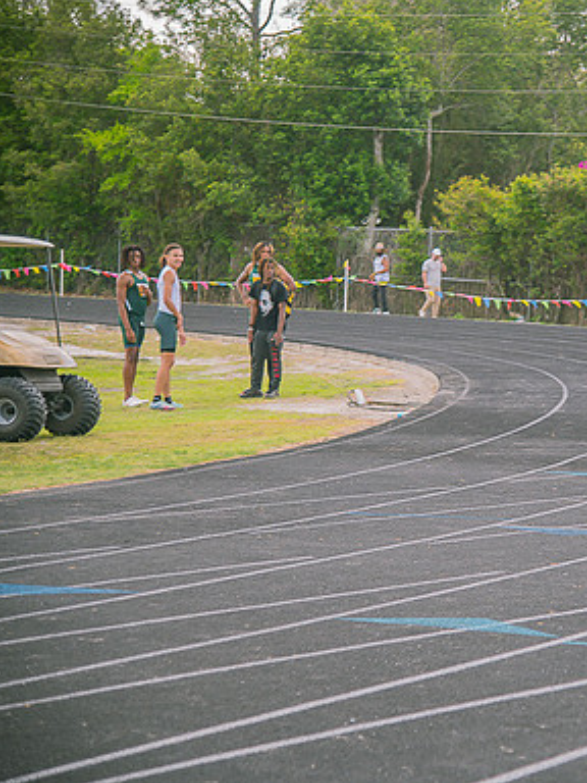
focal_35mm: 109
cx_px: 583
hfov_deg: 13.4
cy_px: 392
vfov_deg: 18.0
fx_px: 2464
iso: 200
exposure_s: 1/200
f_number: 4
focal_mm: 75
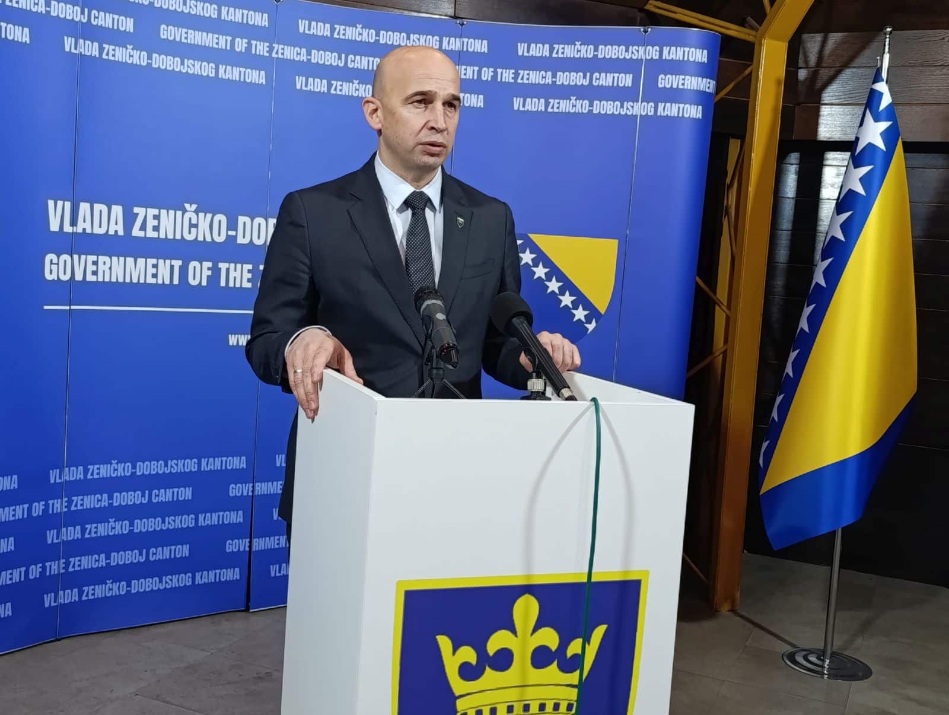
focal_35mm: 37
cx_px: 474
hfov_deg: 50.1
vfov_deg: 38.8
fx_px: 1016
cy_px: 358
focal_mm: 6.14
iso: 640
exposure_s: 1/100
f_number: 1.6
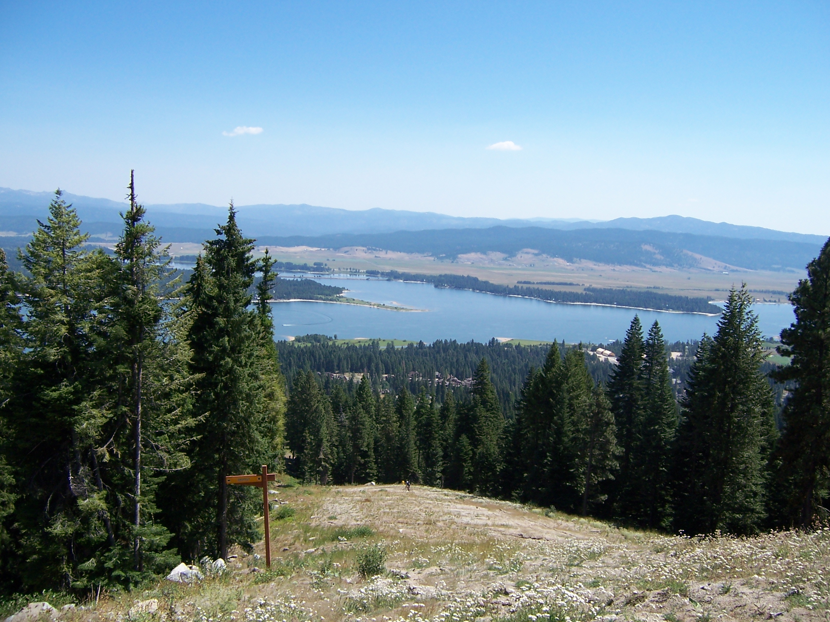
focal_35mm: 33
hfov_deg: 55.4
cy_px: 311
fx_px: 791
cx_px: 415
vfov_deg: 42.9
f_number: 3.4
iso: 80
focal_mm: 5.5
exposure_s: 1/1000
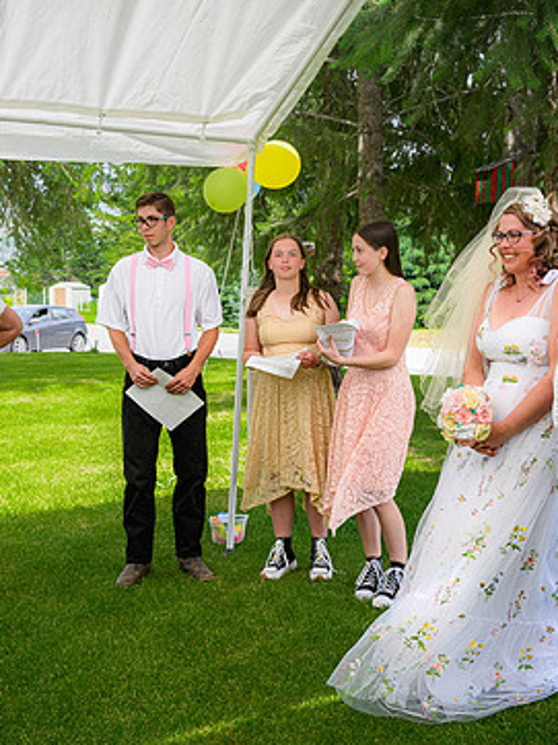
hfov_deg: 30.8
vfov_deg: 40.4
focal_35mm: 47
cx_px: 297
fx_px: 1011
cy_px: 355
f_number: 7.1
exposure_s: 1/320
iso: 400
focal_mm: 30.5
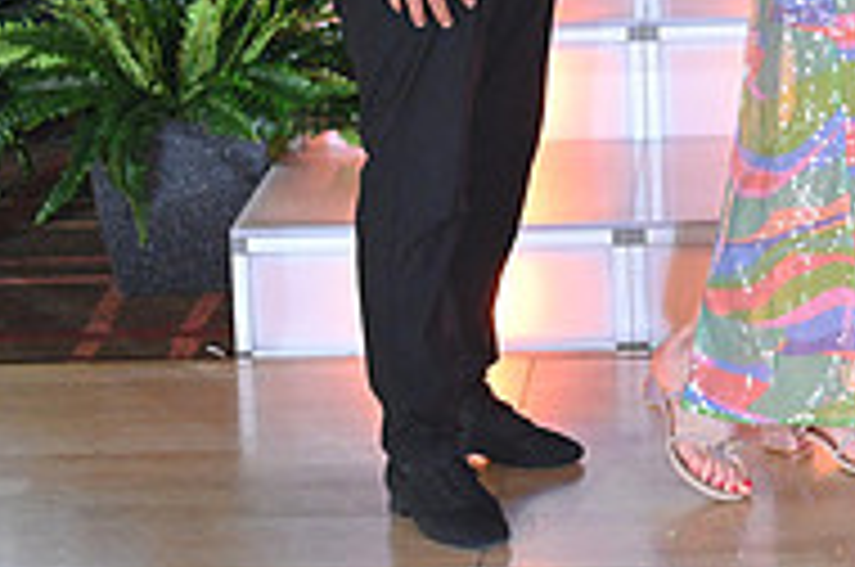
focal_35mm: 153
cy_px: -146
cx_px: 536
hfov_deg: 13.4
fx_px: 3628
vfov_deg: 8.8
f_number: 6.3
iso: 3200
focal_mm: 50
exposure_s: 1/320
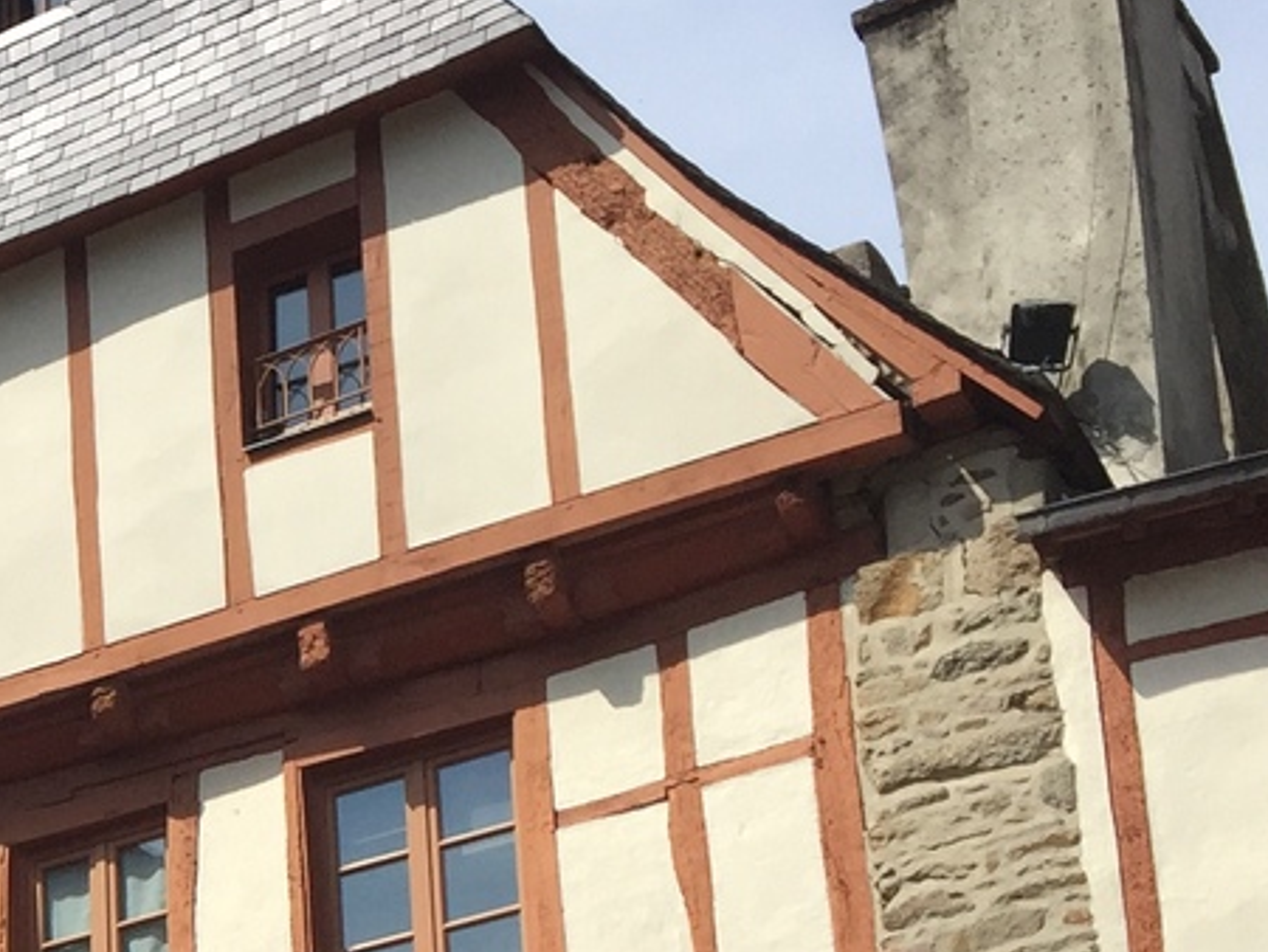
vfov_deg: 13.6
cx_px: -642
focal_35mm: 103
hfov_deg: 17.2
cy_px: 1360
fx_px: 3775
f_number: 2.2
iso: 32
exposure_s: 1/2083
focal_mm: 4.15
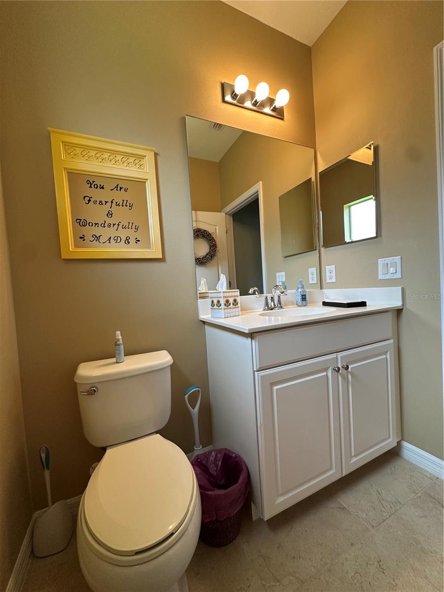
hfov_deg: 85.7
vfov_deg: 102.1
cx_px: 222
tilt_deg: -0.9
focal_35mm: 14
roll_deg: +3.2
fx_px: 239
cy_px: 296
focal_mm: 2.22
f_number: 2.2
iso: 250
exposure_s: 1/120
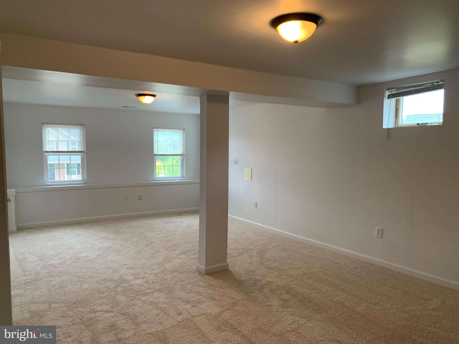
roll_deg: -0.4
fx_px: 345
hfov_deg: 67.3
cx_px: 230
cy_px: 172
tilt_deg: -6.1
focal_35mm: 26
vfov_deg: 53.1
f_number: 1.8
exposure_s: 1/60
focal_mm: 4.25
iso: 160
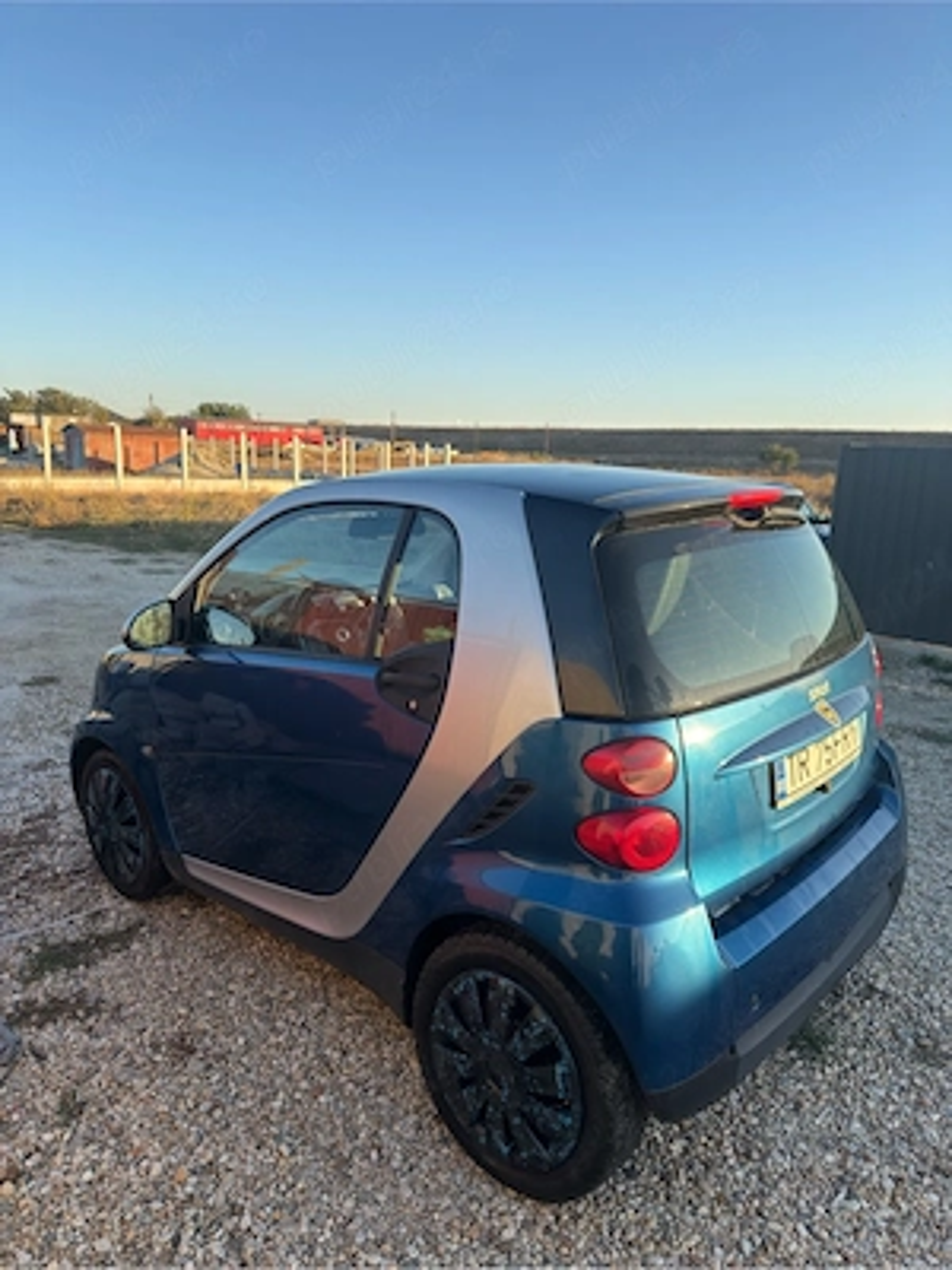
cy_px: 635
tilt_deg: -10.6
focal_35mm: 24
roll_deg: -2.8
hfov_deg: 56.8
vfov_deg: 71.6
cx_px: 476
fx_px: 880
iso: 64
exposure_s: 1/1116
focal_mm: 6.76
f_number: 1.78
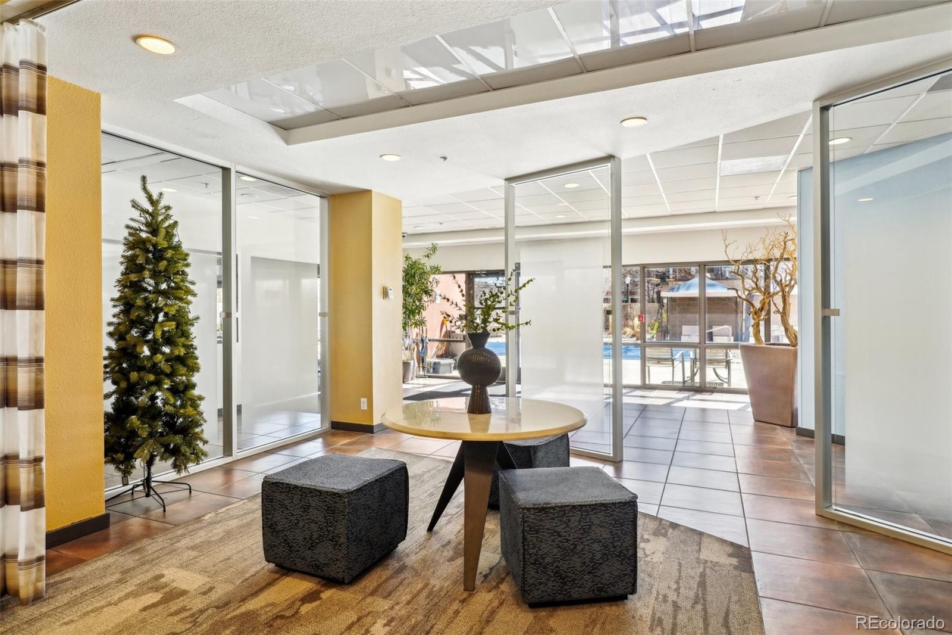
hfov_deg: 85.4
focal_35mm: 20
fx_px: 516
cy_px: 318
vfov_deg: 63.2
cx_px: 476
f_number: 8
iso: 160
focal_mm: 13
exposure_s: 1/30
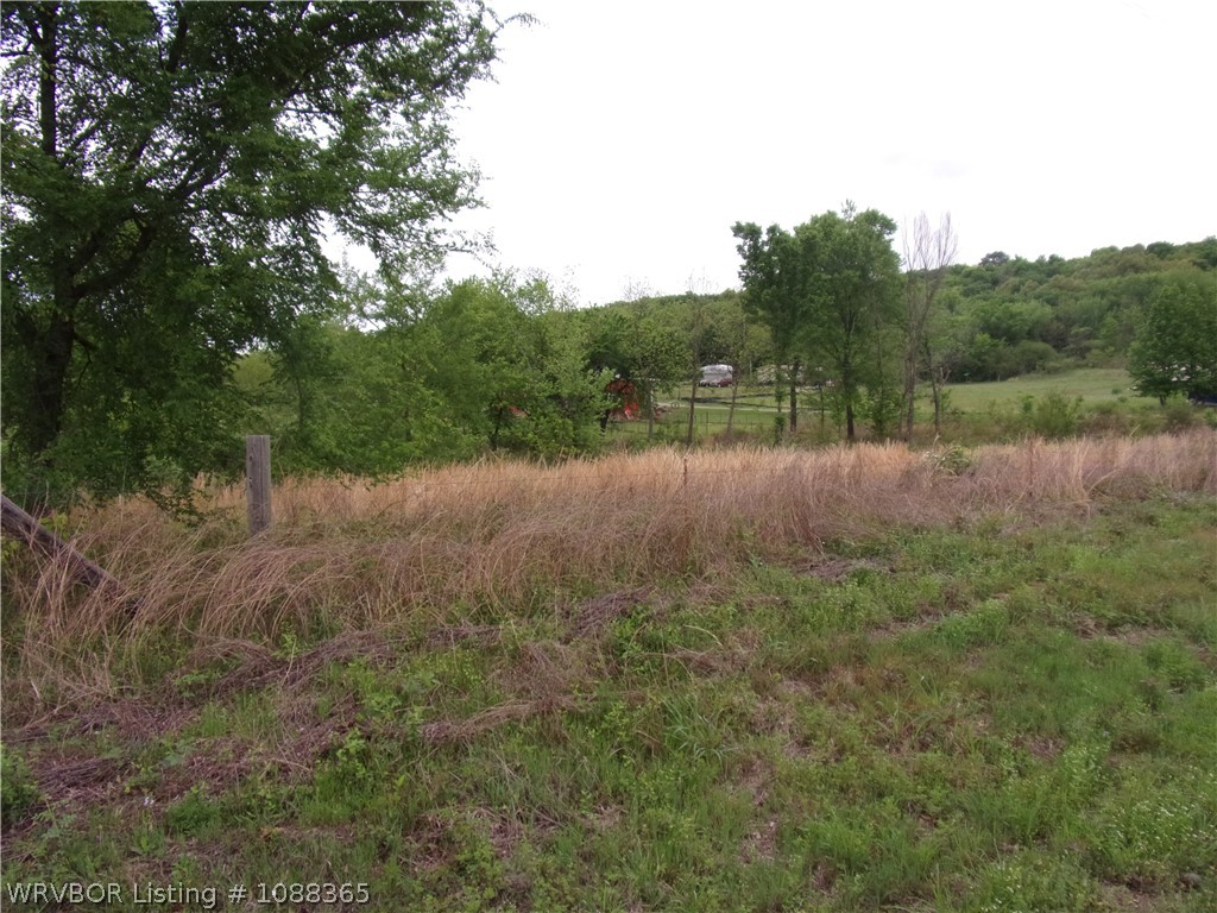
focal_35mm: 24
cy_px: 456
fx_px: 844
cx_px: 608
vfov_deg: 56.8
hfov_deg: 71.6
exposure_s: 1/550
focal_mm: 4.3
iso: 80
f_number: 3.3
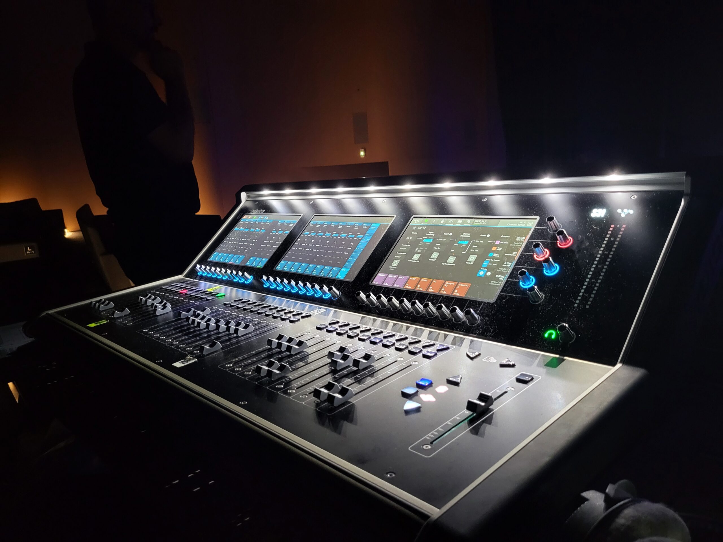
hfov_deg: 67.3
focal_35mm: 26
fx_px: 543
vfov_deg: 53.1
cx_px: 362
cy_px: 271
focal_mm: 5.4
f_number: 1.8
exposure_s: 1/25
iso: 800
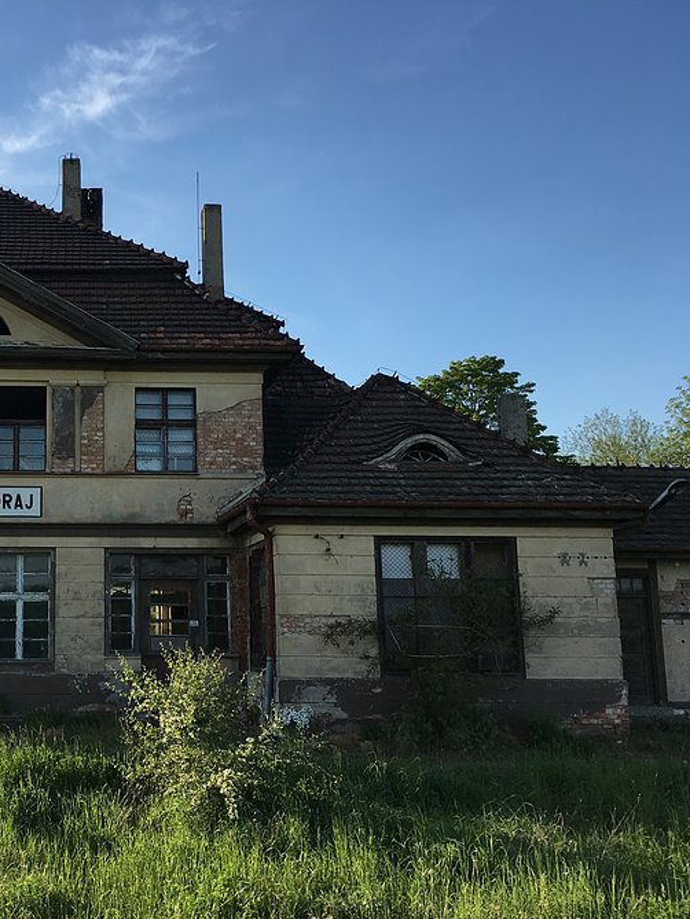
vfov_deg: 47.9
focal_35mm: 39
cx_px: 84
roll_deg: -0.1
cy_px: 461
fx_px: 1036
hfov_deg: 35.0
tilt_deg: +8.2
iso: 25
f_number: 2.2
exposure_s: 1/884
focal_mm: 4.15
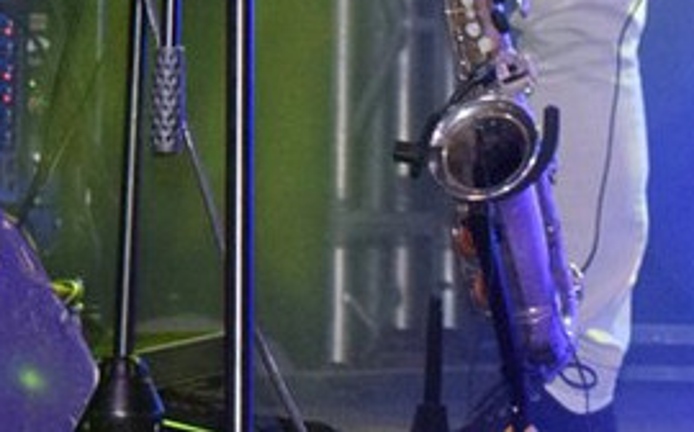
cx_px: 547
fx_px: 7070
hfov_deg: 5.6
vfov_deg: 3.5
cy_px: -594
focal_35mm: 374
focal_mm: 55
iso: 2000
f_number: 5.6
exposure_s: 1/60
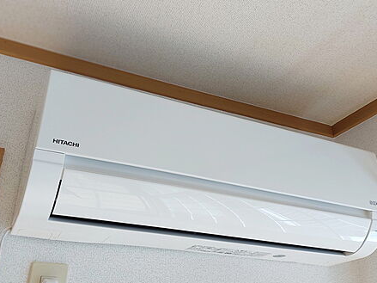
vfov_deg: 40.7
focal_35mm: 35
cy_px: 138
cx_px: 185
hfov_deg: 52.6
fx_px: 381
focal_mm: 5.23
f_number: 1.8
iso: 25
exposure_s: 1/173
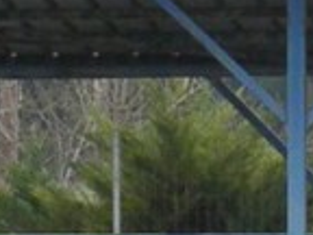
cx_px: 41
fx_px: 13265
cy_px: 208
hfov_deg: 1.4
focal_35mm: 1467
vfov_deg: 1.0
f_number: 5.4
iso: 500
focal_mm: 57.7
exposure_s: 1/640
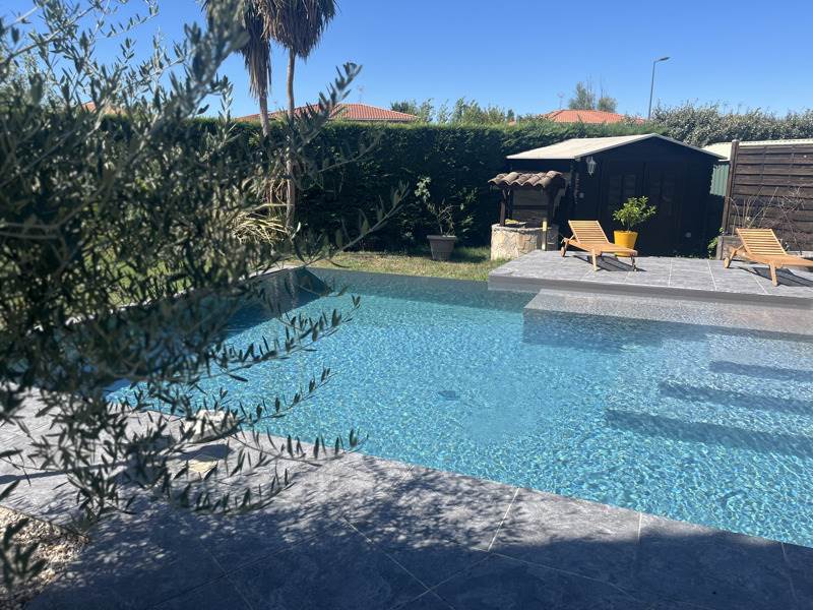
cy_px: 305
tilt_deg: -12.6
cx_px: 406
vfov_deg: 53.1
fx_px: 611
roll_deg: -0.1
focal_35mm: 26
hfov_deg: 67.3
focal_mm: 5.1
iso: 50
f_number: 1.6
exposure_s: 1/2513
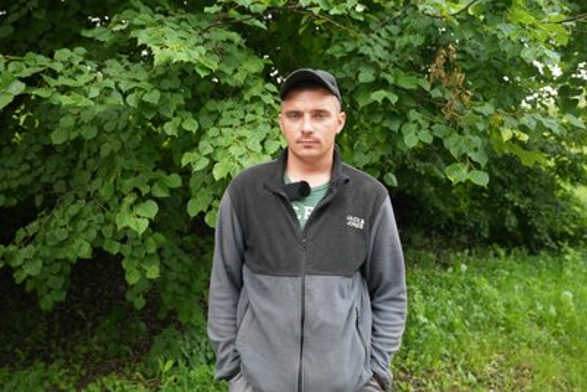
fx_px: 489
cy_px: 196
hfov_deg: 61.9
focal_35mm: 30
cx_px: 294
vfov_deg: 43.6
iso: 3200
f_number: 4
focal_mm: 30
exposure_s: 1/100
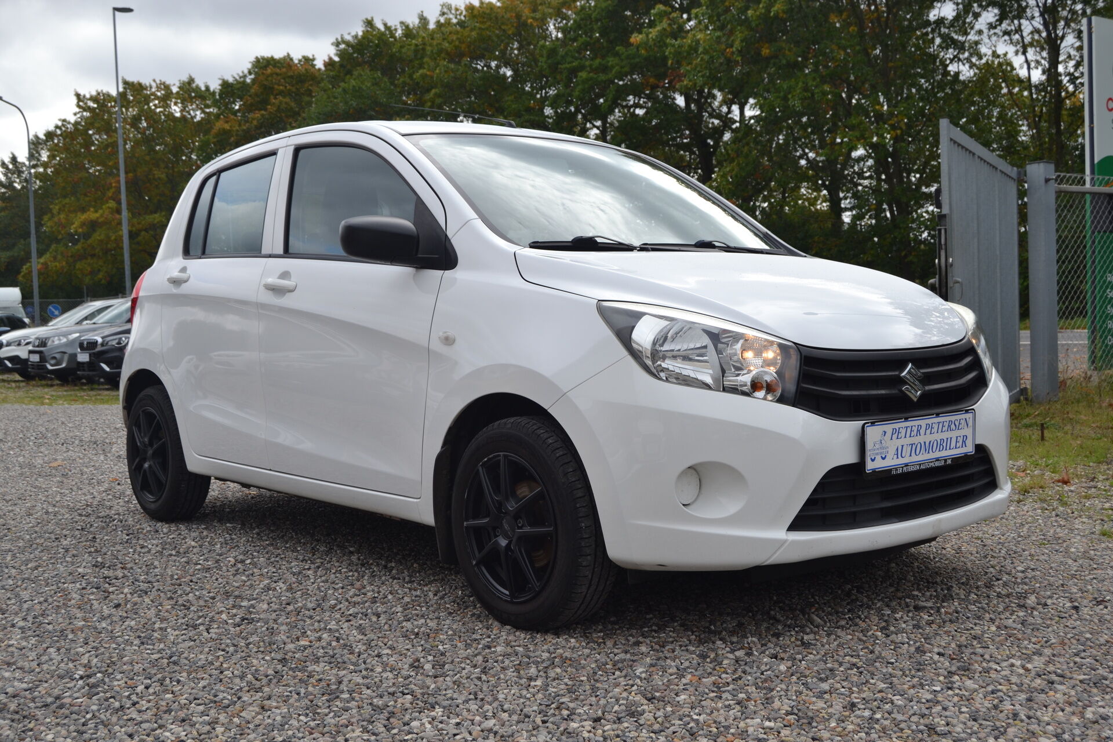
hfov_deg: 49.6
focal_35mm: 39
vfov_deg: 34.2
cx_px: 556
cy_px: 371
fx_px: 1206
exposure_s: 1/200
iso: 100
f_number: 7.1
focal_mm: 26
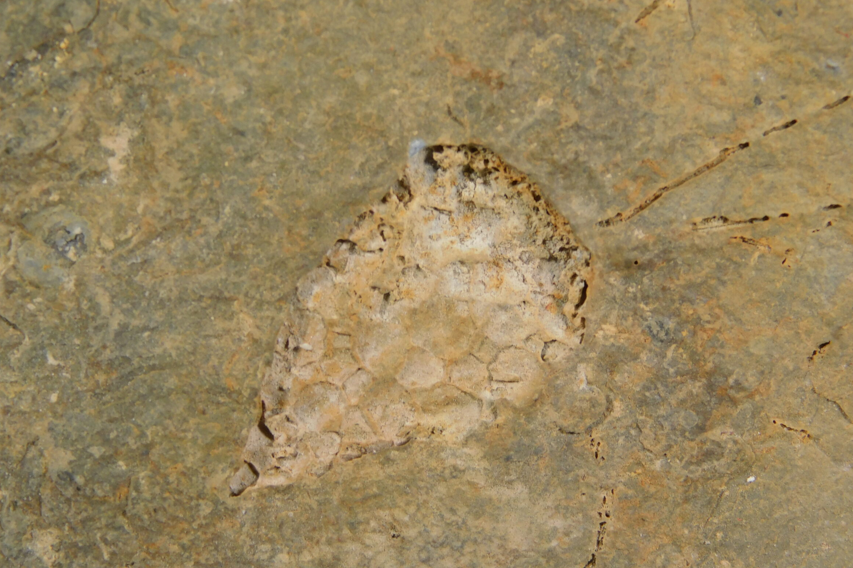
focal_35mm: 169
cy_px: 331
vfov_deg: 8.1
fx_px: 4004
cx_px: 428
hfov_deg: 12.2
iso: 125
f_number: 5.1
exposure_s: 1/100
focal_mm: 26.3
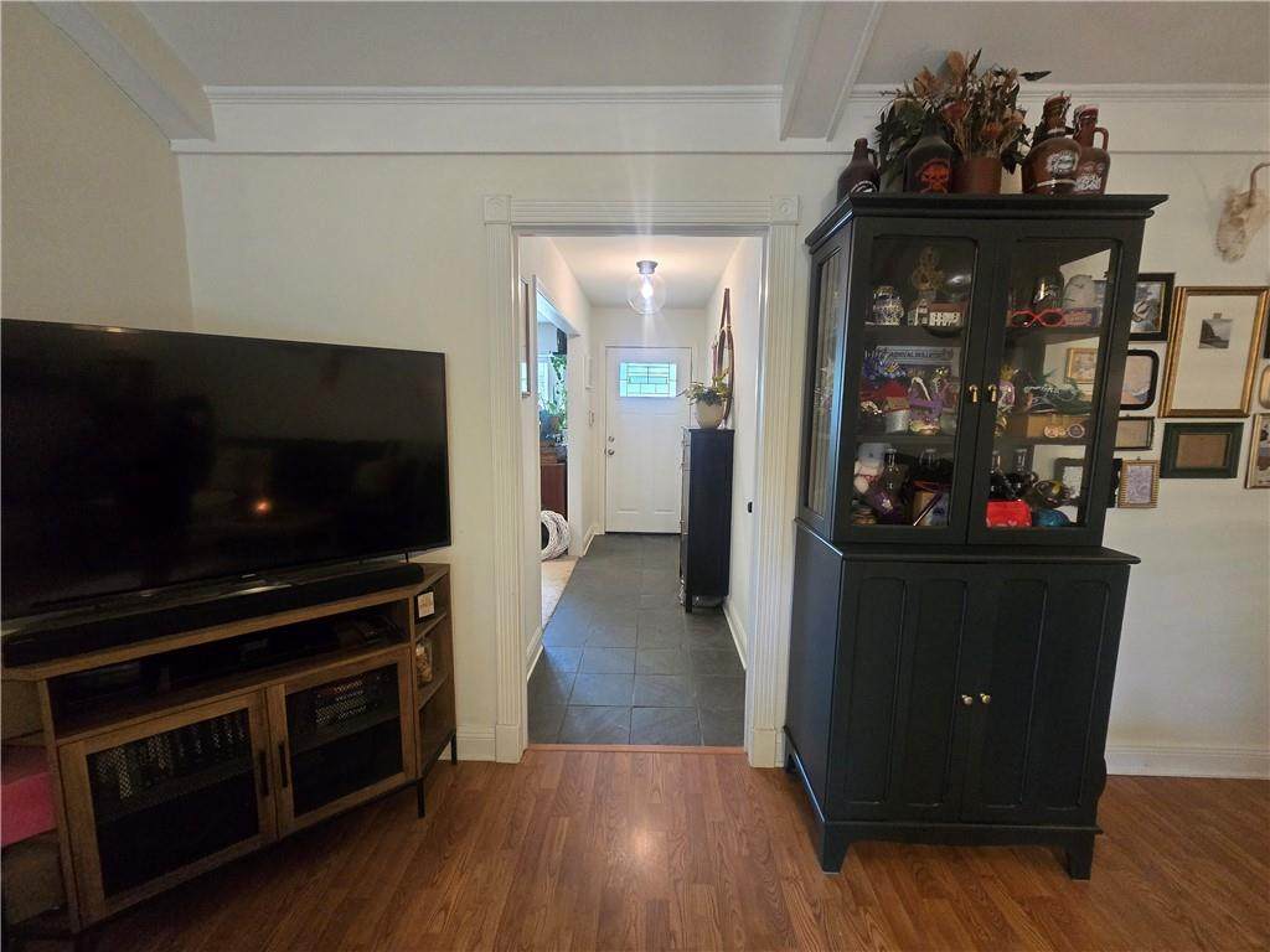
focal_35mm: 13
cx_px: 635
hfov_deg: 106.2
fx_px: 477
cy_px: 476
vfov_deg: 89.9
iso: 640
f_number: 2.2
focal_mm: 2.2
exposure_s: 1/60
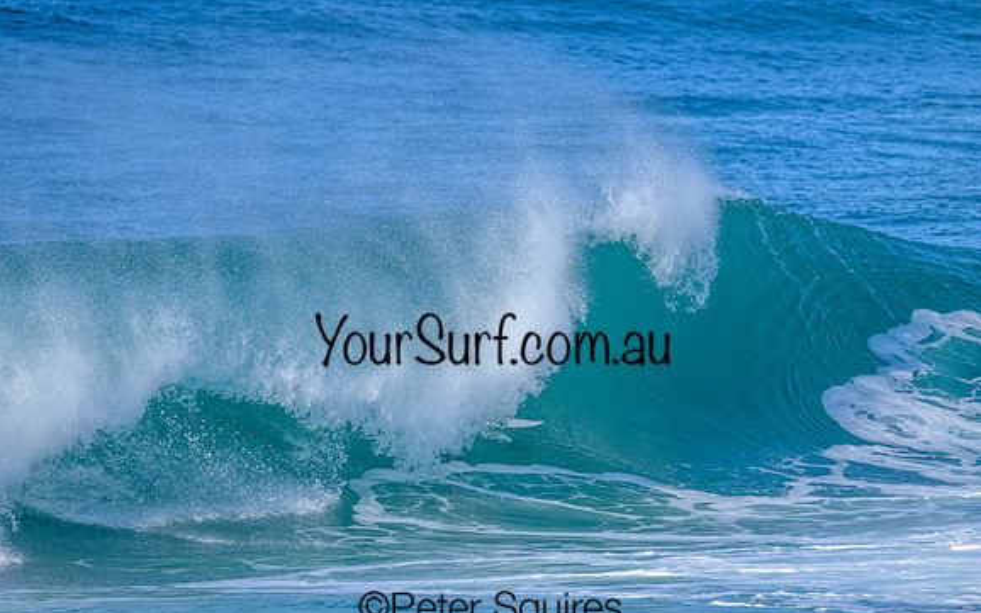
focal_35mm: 819
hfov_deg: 2.6
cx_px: 490
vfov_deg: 1.6
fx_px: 21892
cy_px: 325
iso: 450
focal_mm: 800
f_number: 6.3
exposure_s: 1/2000
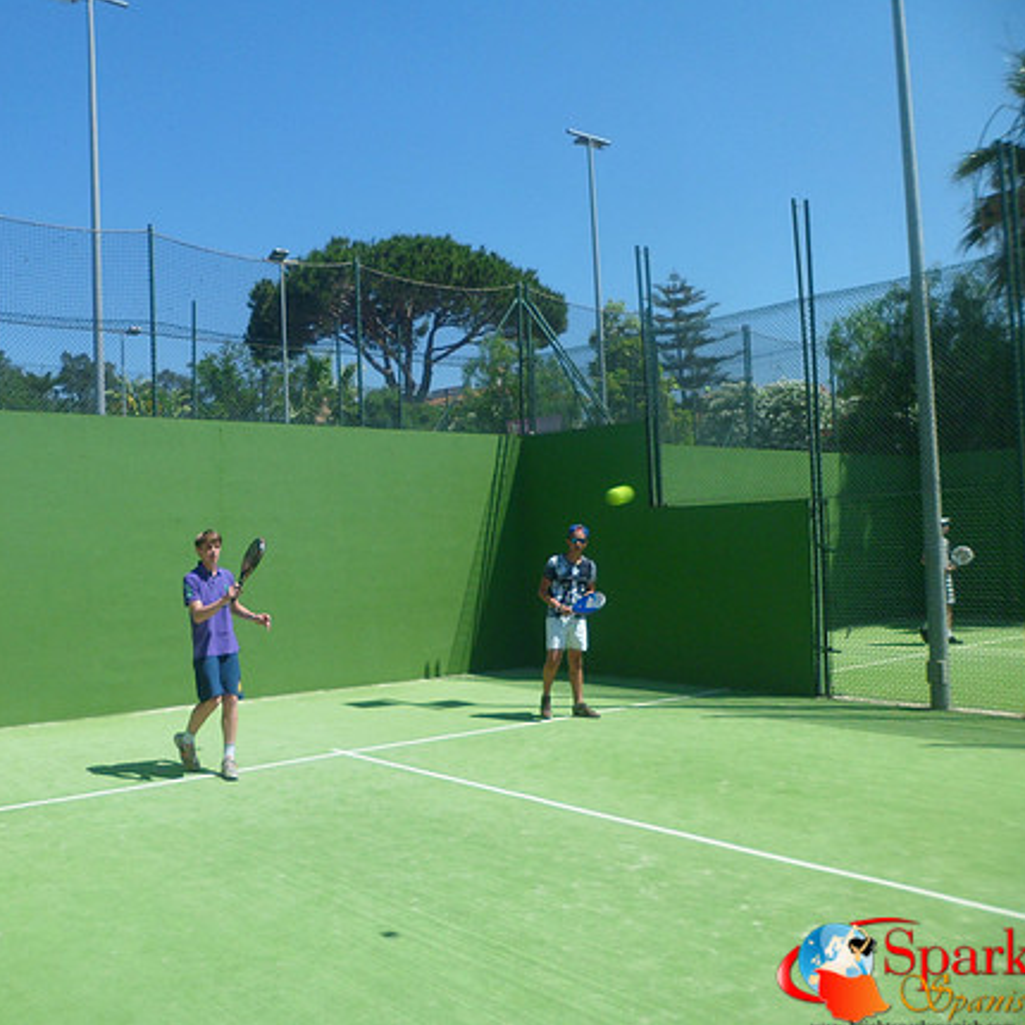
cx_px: 358
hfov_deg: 51.7
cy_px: 516
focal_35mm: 31
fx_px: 1039
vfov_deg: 52.5
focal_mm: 4.9
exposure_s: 1/180
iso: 80
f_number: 9.4
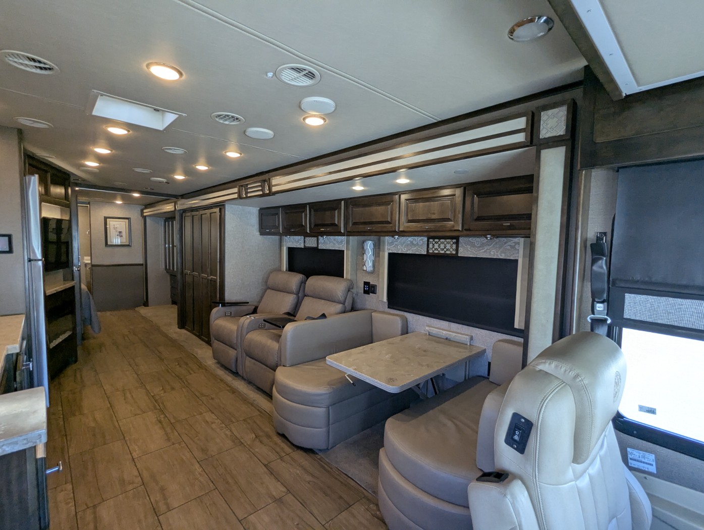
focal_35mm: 16
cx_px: 352
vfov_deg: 78.2
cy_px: 265
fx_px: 326
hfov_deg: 94.4
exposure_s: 1/131
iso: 174
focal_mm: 2.35
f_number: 2.2
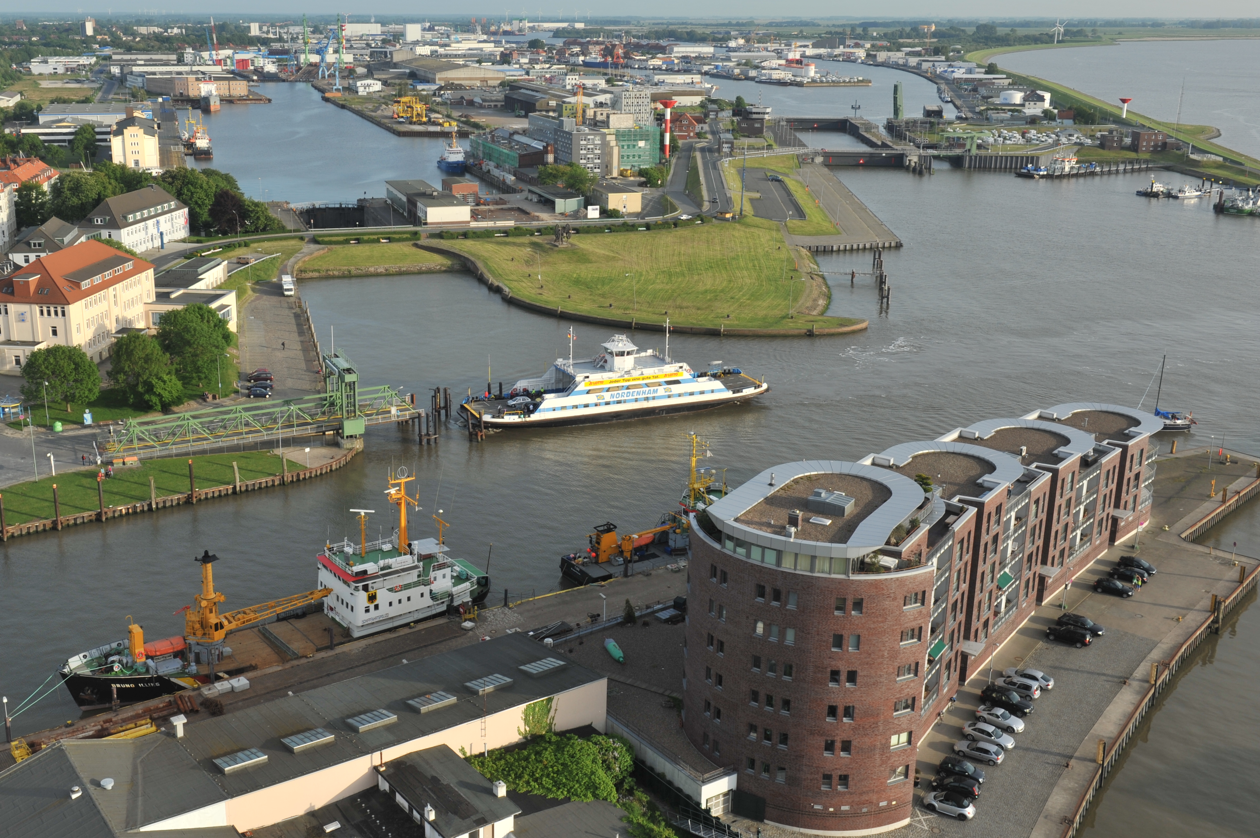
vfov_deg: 35.0
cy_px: 391
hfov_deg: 50.5
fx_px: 1329
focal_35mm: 38
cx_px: 518
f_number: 8
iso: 200
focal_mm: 32
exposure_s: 1/250
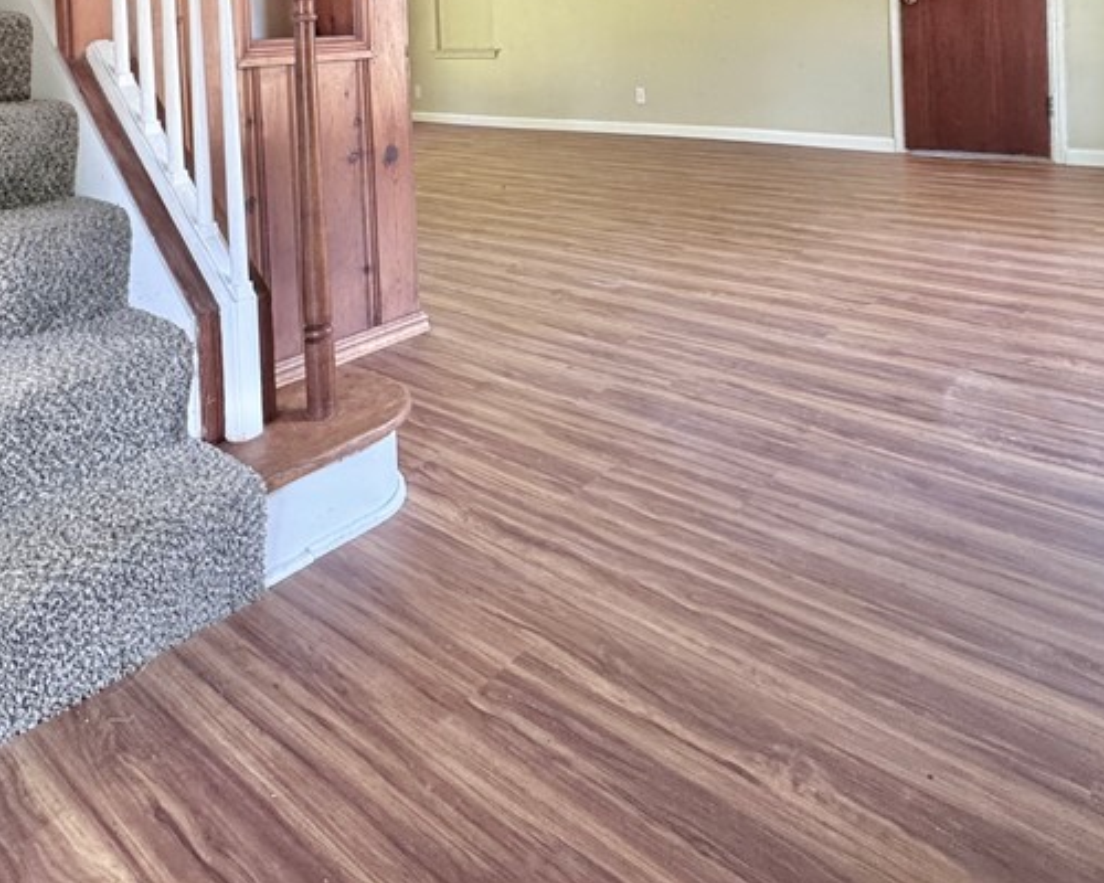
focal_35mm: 28
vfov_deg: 45.2
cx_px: 488
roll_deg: +2.3
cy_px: 40
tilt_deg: -2.0
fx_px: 915
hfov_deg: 62.0
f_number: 2.2
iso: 320
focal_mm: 2.22
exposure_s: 1/83
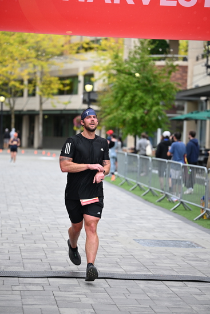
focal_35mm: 101
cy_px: 157
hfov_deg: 13.6
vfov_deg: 20.2
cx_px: 105
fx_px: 883
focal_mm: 101
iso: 640
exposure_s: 1/2000
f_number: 2.8
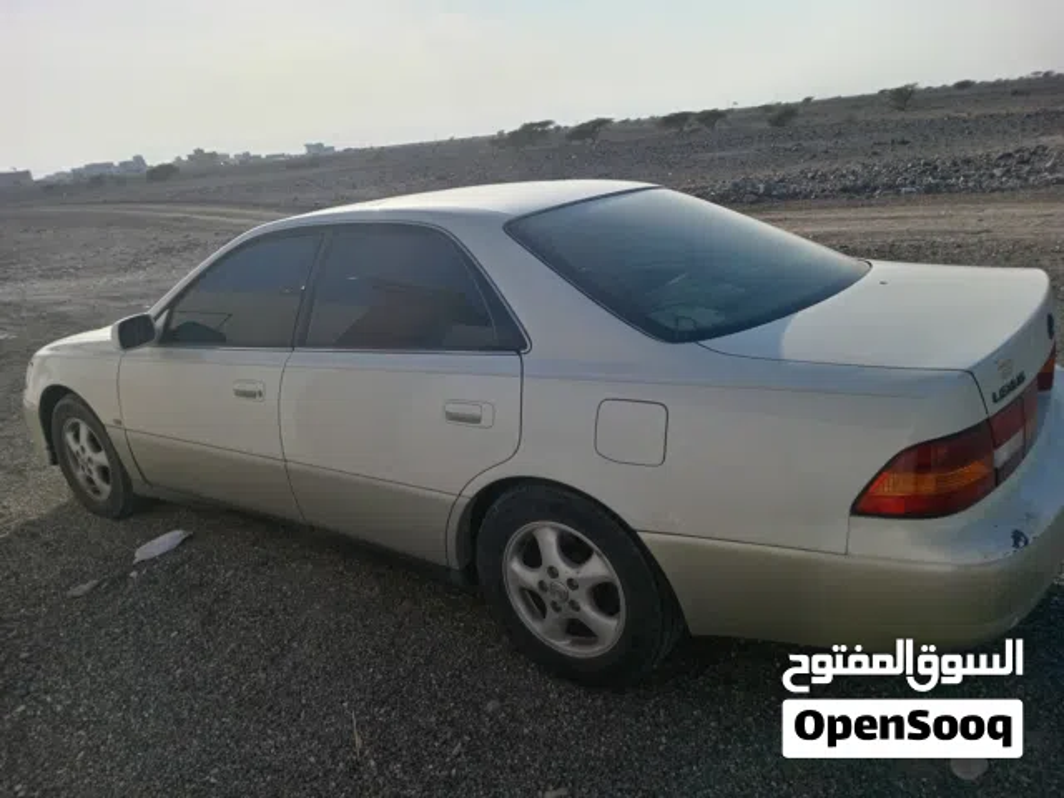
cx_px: 532
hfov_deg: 67.3
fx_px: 799
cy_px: 399
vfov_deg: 53.1
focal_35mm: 26
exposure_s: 1/918
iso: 110
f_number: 1.8
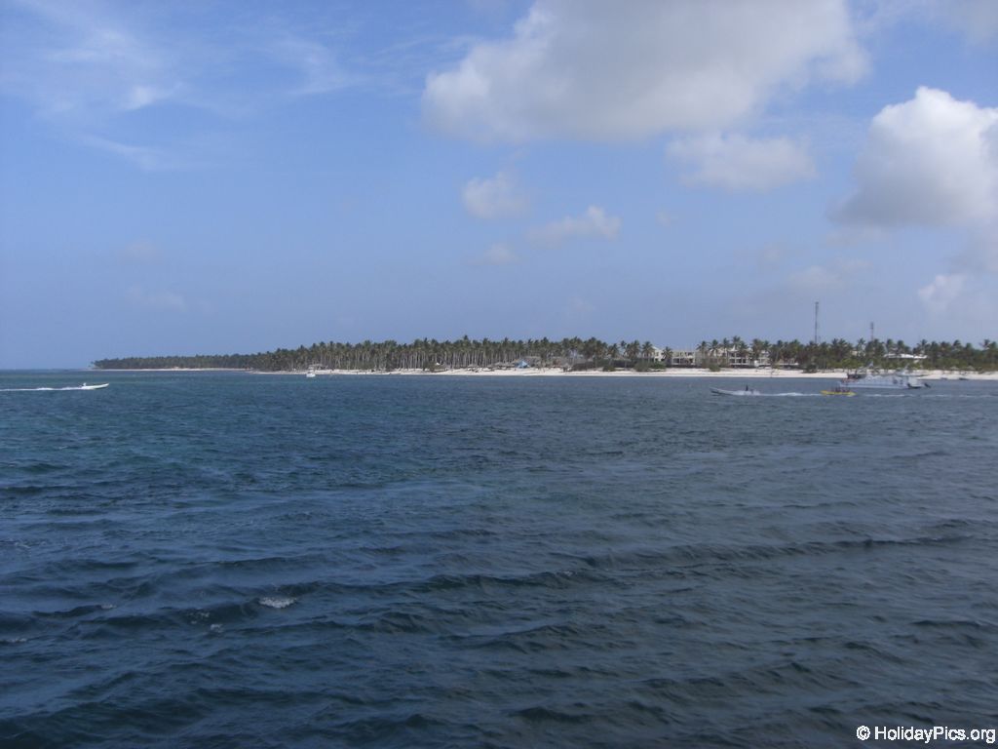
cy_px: 374
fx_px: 1096
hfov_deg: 49.0
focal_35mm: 38
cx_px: 499
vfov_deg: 37.7
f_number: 8
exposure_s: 1/160
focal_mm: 6.2
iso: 64
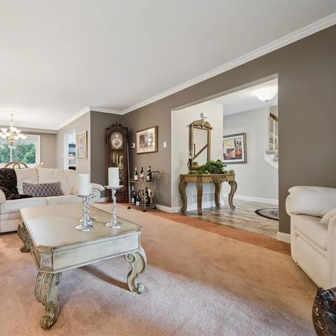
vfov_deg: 80.7
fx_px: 198
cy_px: 167
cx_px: 107
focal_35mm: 18
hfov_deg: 77.6
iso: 400
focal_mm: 14
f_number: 8
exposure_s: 1/8
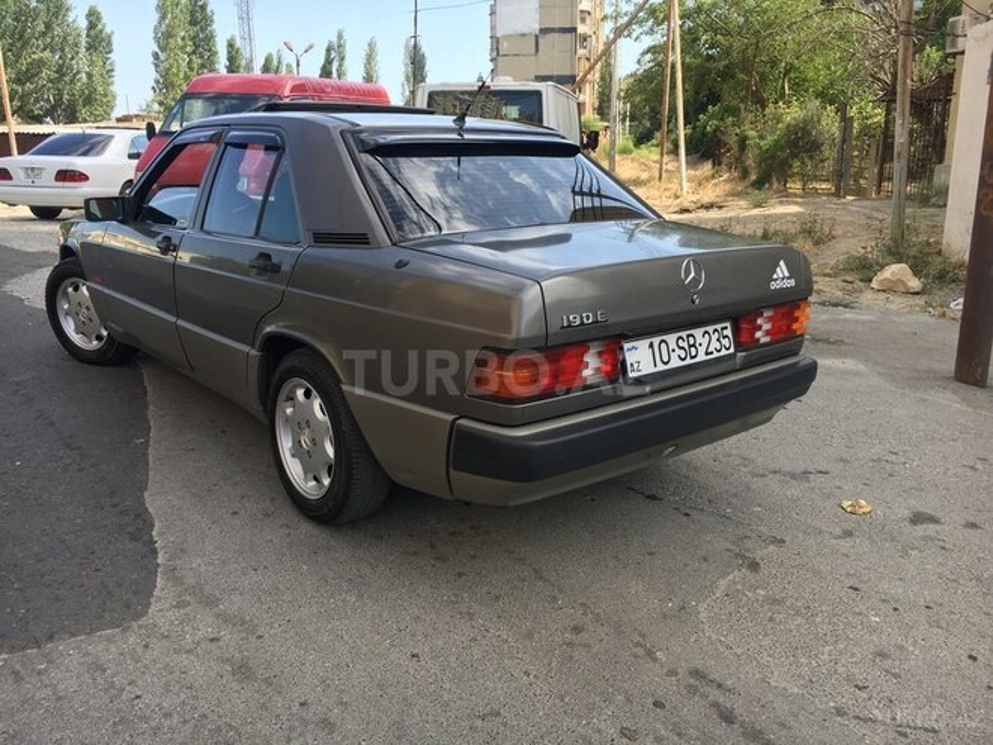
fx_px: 832
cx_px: 496
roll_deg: +0.8
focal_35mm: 29
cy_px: 372
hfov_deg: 61.7
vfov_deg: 48.2
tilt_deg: -14.4
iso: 25
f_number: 2.2
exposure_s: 1/381
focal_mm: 4.15
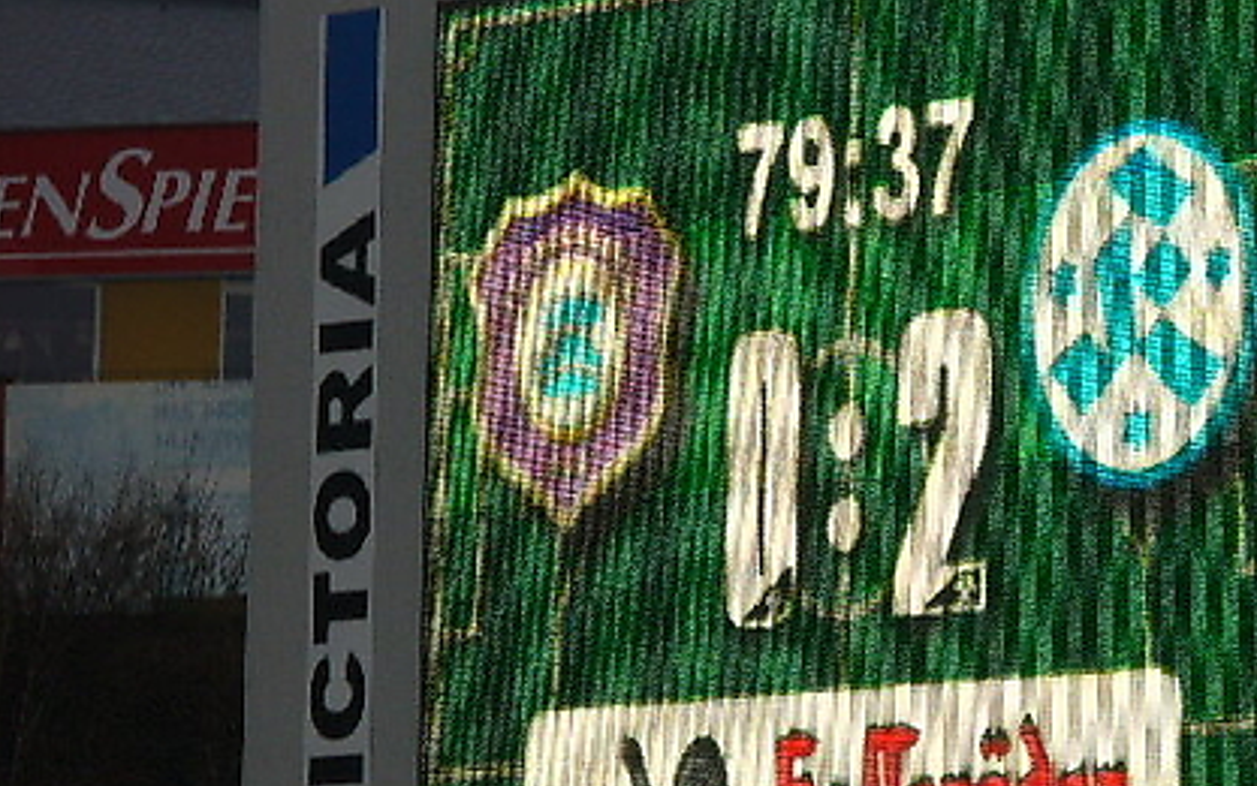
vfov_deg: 3.8
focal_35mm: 349
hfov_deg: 6.0
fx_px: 11961
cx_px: 833
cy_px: 500
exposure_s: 1/80
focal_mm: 36.6
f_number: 4.5
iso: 100
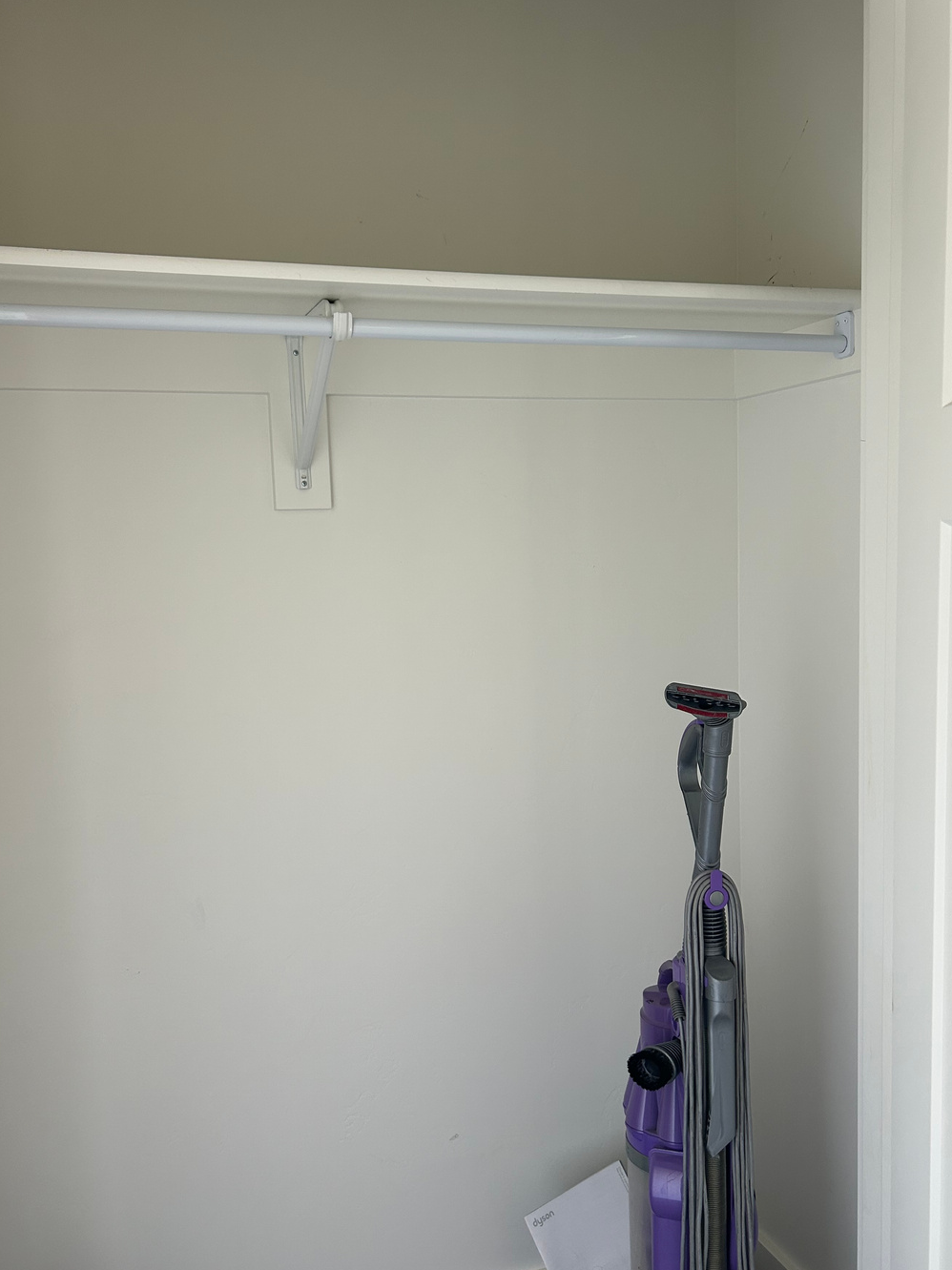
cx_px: 463
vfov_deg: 60.0
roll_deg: +1.5
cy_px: 658
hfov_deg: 46.8
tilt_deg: -7.0
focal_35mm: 30
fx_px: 1100
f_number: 1.5
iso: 100
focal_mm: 5.7
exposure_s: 1/121
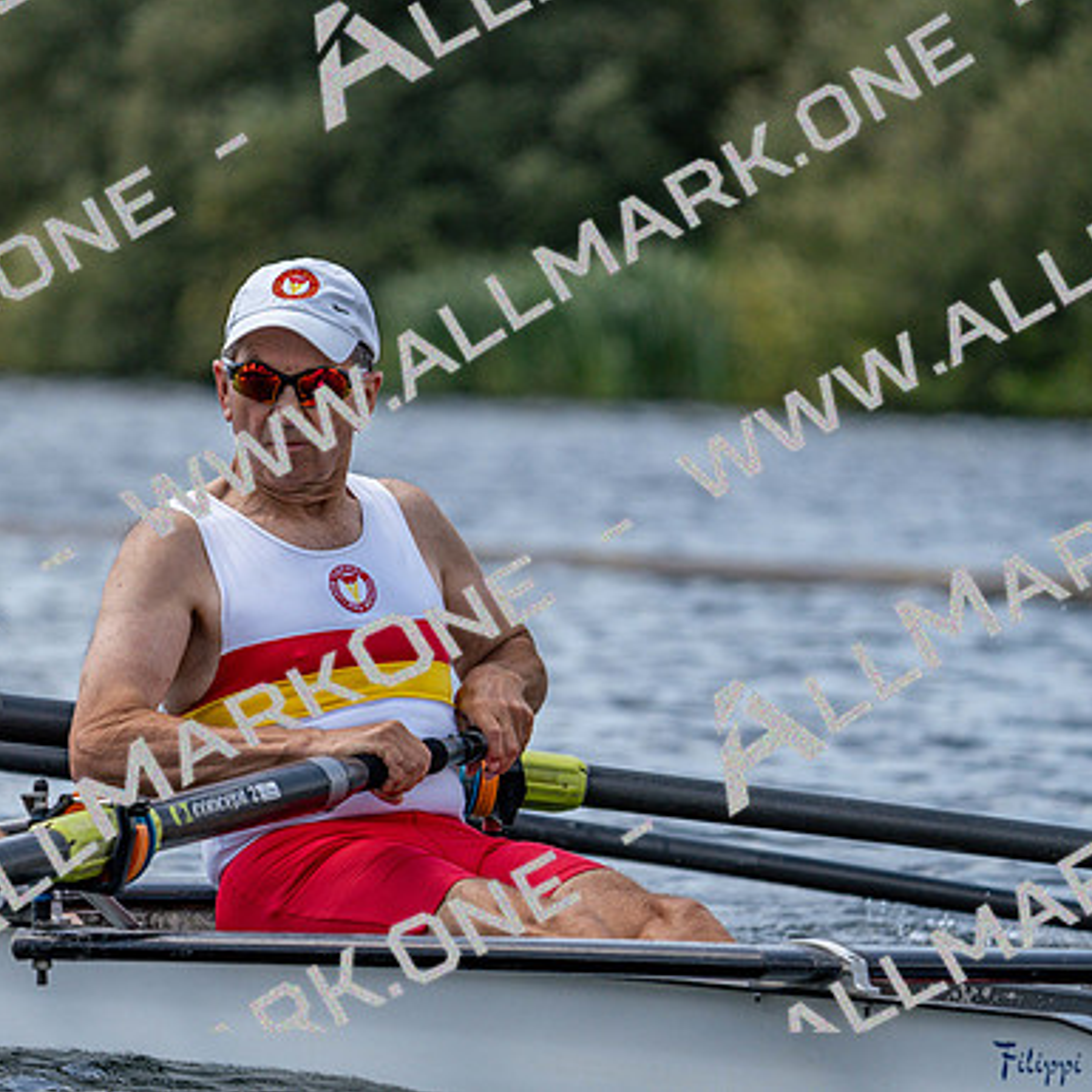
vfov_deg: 5.0
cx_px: 471
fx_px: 12492
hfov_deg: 5.0
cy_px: 546
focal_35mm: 350
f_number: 5.6
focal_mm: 273
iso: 400
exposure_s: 1/2000
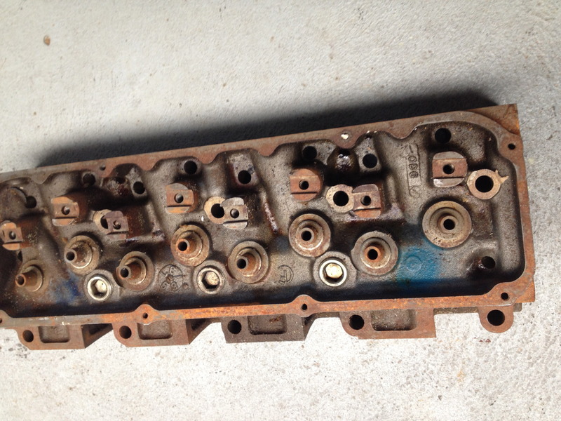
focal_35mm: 35
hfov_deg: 52.6
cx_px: 280
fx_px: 567
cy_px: 210
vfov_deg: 40.7
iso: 80
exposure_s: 1/20
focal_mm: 4.28
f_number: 2.4
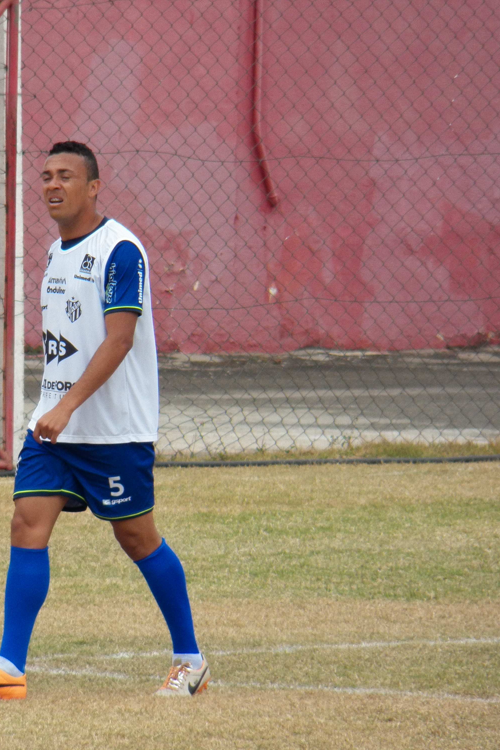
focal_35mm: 1166
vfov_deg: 1.8
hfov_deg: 1.2
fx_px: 24290
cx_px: 57
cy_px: 375
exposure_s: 1/500
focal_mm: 147
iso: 160
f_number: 5.6
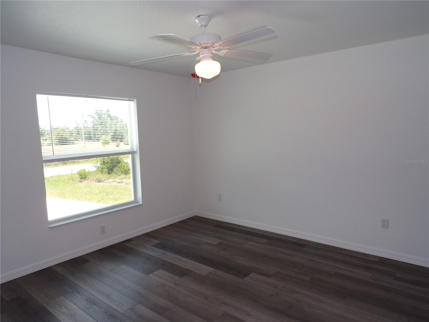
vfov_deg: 56.8
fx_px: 297
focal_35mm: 24
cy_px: 161
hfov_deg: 71.6
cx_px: 214
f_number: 4.3
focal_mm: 4.3
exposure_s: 1/70
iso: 80
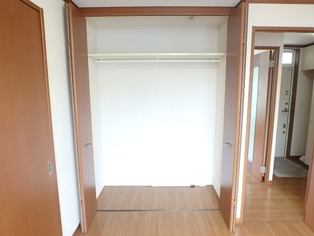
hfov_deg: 79.0
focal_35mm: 21
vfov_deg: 63.4
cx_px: 157
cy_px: 118
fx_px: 190
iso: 400
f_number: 3.5
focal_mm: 3.7
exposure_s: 1/30
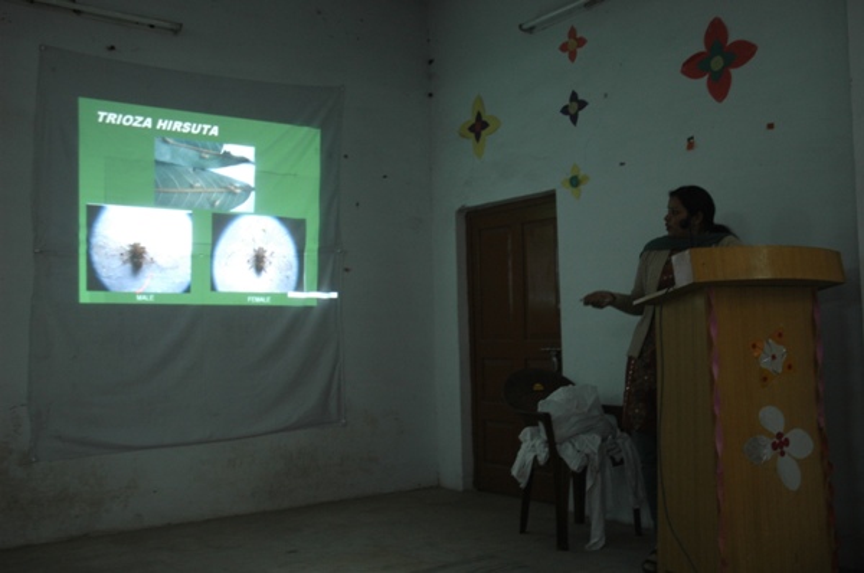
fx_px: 863
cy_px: 286
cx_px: 432
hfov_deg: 53.2
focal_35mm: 36
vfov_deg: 36.8
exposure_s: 1/20
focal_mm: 24
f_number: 3.8
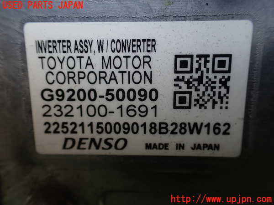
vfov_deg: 46.8
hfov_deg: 60.0
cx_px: 137
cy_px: 102
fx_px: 237
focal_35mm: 30
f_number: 2.3
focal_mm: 5.4
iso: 100
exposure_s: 1/125
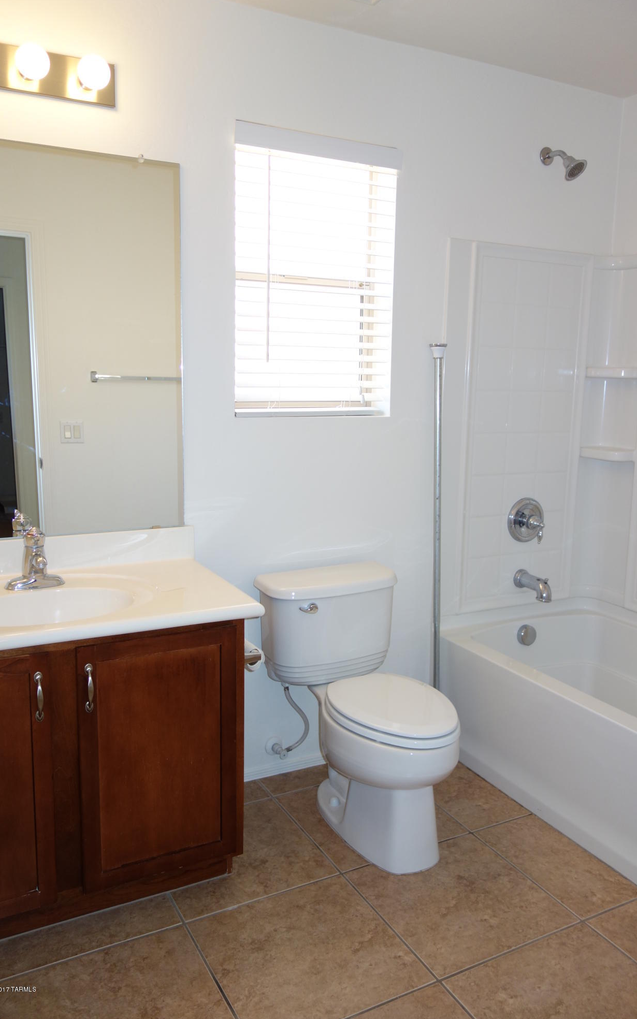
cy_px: 504
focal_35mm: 29
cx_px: 332
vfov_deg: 64.6
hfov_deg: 43.1
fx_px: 806
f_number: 1.8
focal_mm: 10.4
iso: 125
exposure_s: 1/80
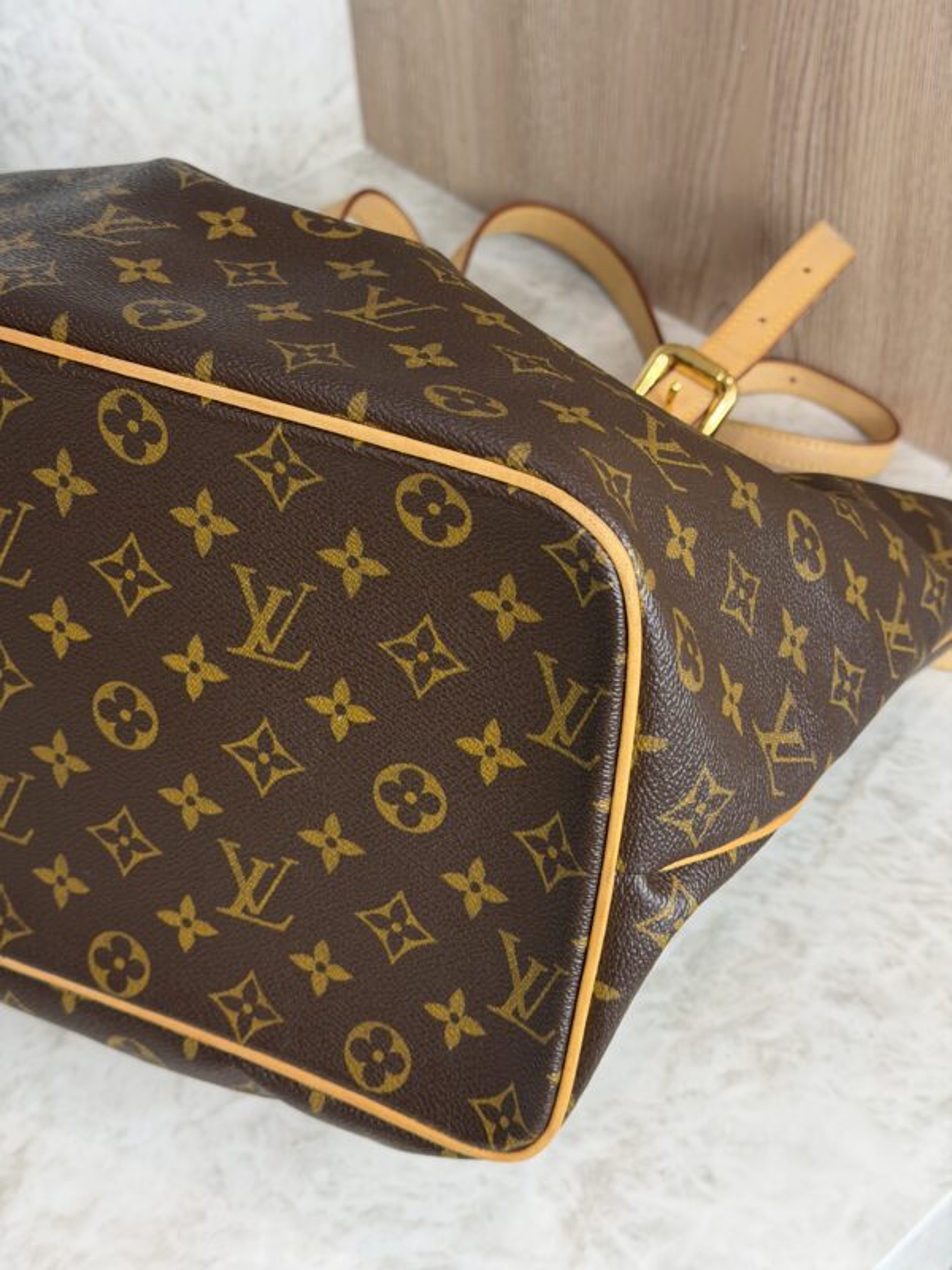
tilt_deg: -43.5
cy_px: 635
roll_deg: +4.4
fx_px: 1760
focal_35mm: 48
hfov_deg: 30.3
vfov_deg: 39.7
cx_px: 476
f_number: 1.78
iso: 80
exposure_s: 1/60
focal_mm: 6.76
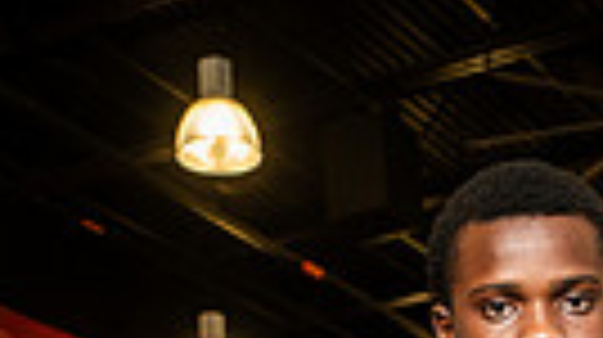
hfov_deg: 16.7
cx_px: 522
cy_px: 928
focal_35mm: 127
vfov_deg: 8.4
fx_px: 2028
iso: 500
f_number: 5.6
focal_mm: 36
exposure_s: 1/250
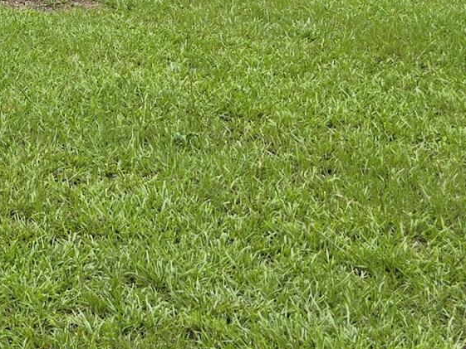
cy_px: -332
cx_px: -563
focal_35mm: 123
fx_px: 1656
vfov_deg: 11.0
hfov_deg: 13.1
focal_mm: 6.3
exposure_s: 1/559
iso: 12
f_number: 1.7
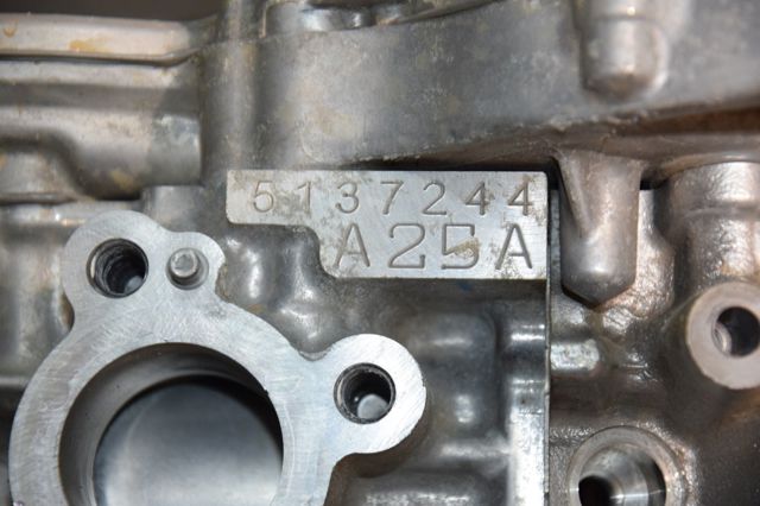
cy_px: 253
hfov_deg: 14.9
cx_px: 380
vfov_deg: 9.9
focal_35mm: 138
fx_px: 2912
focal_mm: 92
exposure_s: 1/60
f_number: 5.6
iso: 1600
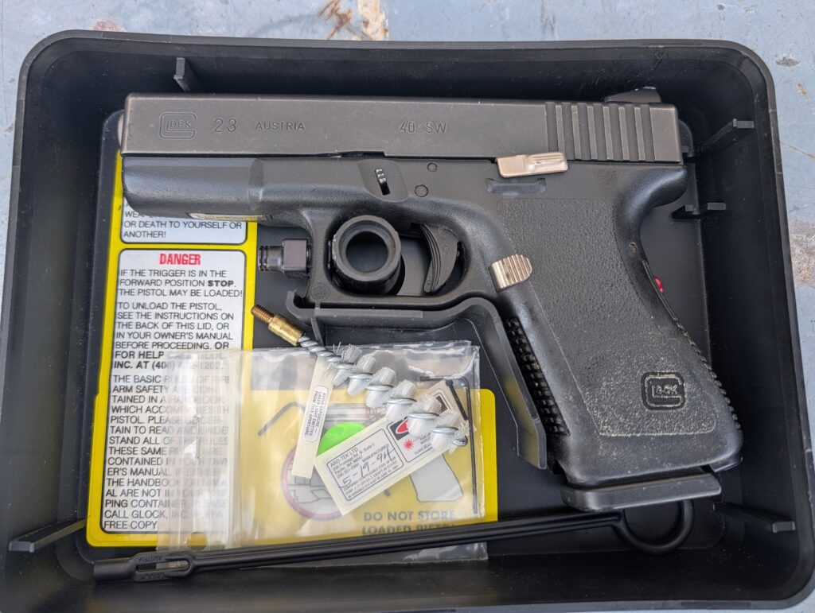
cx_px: 408
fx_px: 566
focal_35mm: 24
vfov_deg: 56.9
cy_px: 306
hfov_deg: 71.5
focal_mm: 6.9
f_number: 1.68
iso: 26
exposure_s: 1/109
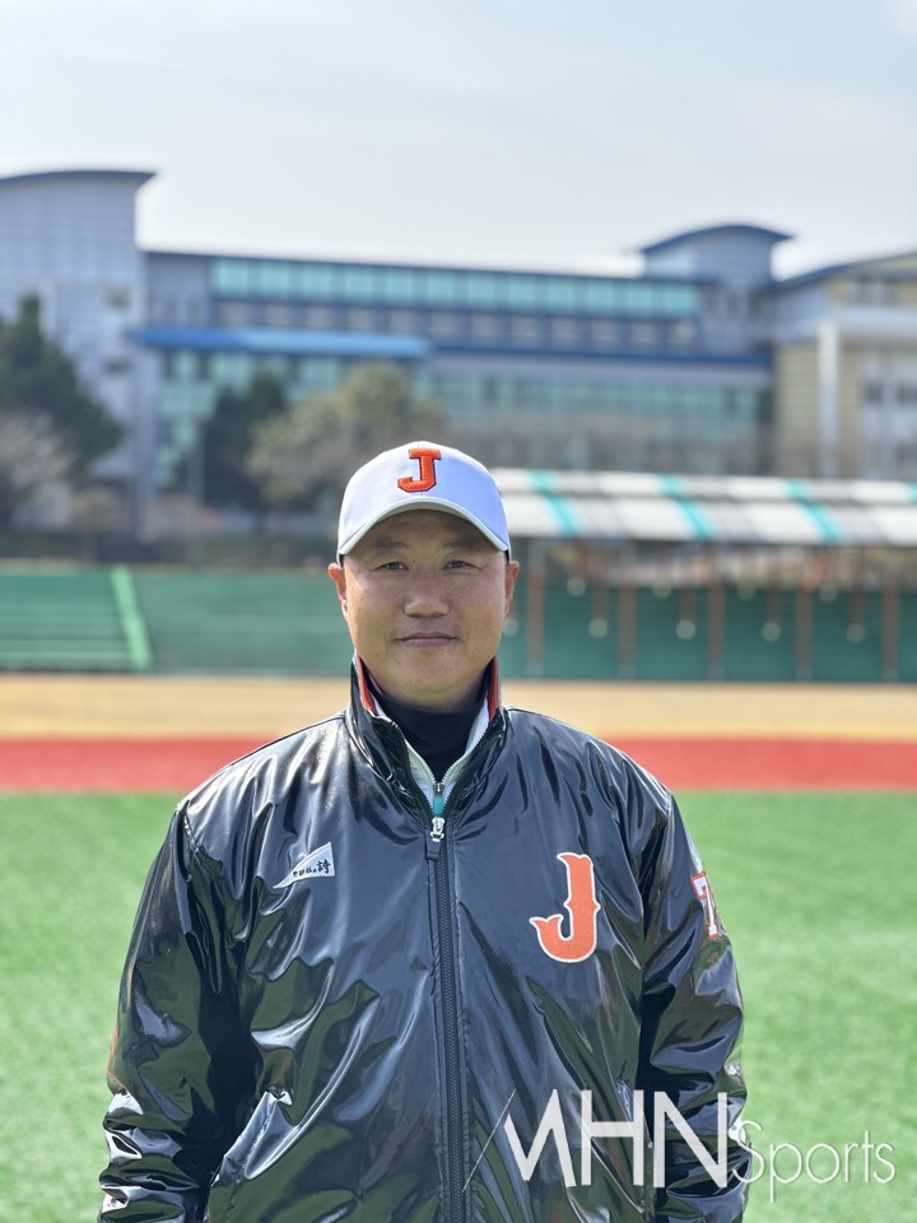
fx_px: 2720
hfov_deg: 19.1
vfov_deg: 25.3
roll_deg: -1.0
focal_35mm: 77
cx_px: 458
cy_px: 612
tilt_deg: +1.2
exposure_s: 1/268
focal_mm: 9
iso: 25
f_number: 2.8
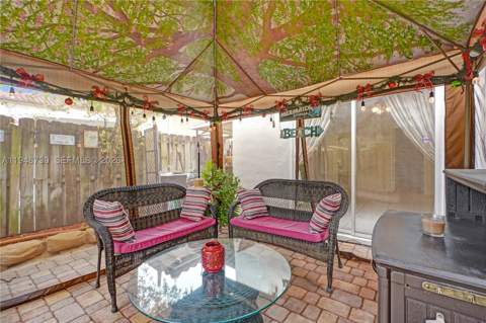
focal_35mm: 16
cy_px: 162
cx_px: 243
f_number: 5
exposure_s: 1/125
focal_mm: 16
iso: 400
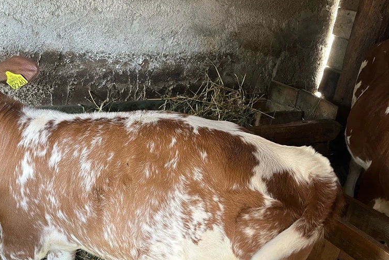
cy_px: 150
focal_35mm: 36
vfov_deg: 36.8
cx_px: 147
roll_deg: -5.3
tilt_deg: -24.2
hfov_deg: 52.6
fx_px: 389
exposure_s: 1/60
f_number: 1.6
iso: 160
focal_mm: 5.1
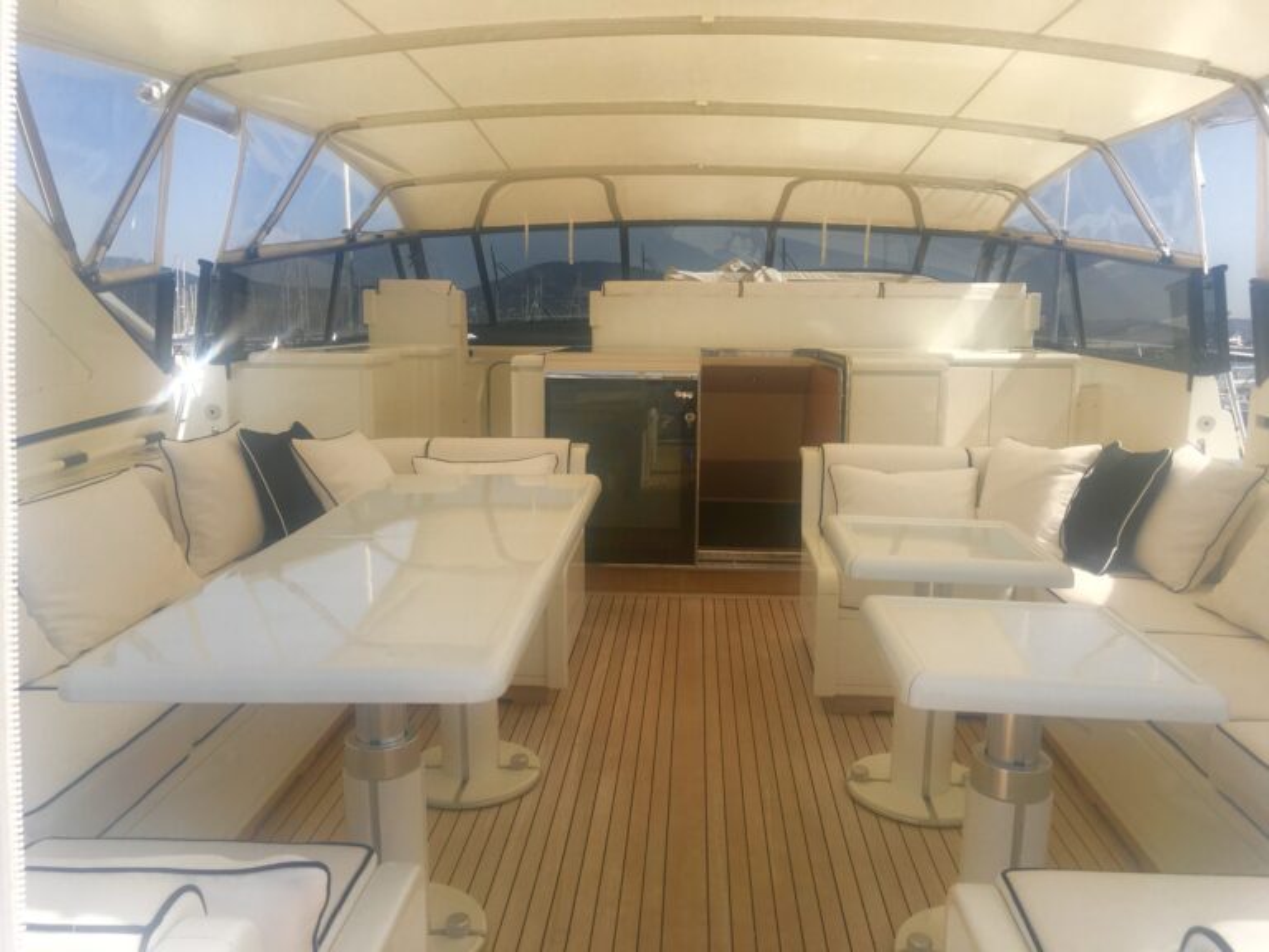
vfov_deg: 48.2
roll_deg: -0.8
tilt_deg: -7.2
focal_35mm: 29
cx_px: 634
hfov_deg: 61.7
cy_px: 476
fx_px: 1063
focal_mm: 4.15
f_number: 2.2
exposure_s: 1/1261
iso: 25
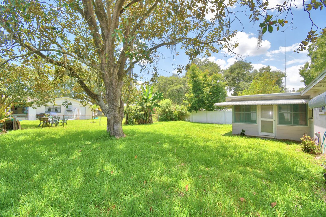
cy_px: 108
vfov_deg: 77.3
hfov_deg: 100.4
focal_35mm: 15
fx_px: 136
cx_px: 163
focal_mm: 10
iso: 100
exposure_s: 1/250
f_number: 7.1
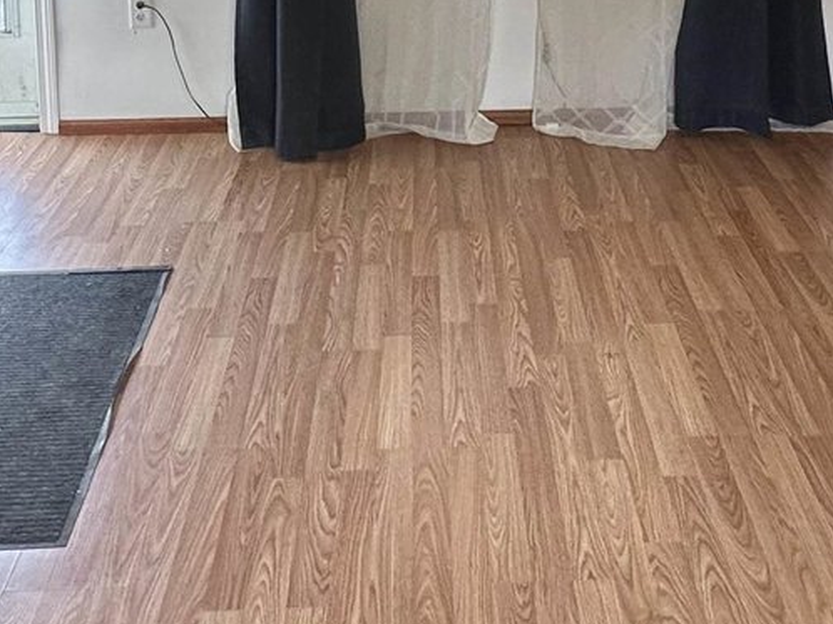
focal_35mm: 45
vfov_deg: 26.6
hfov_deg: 42.1
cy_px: -209
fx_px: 1082
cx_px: 452
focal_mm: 2.22
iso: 200
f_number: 2.2
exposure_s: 1/120
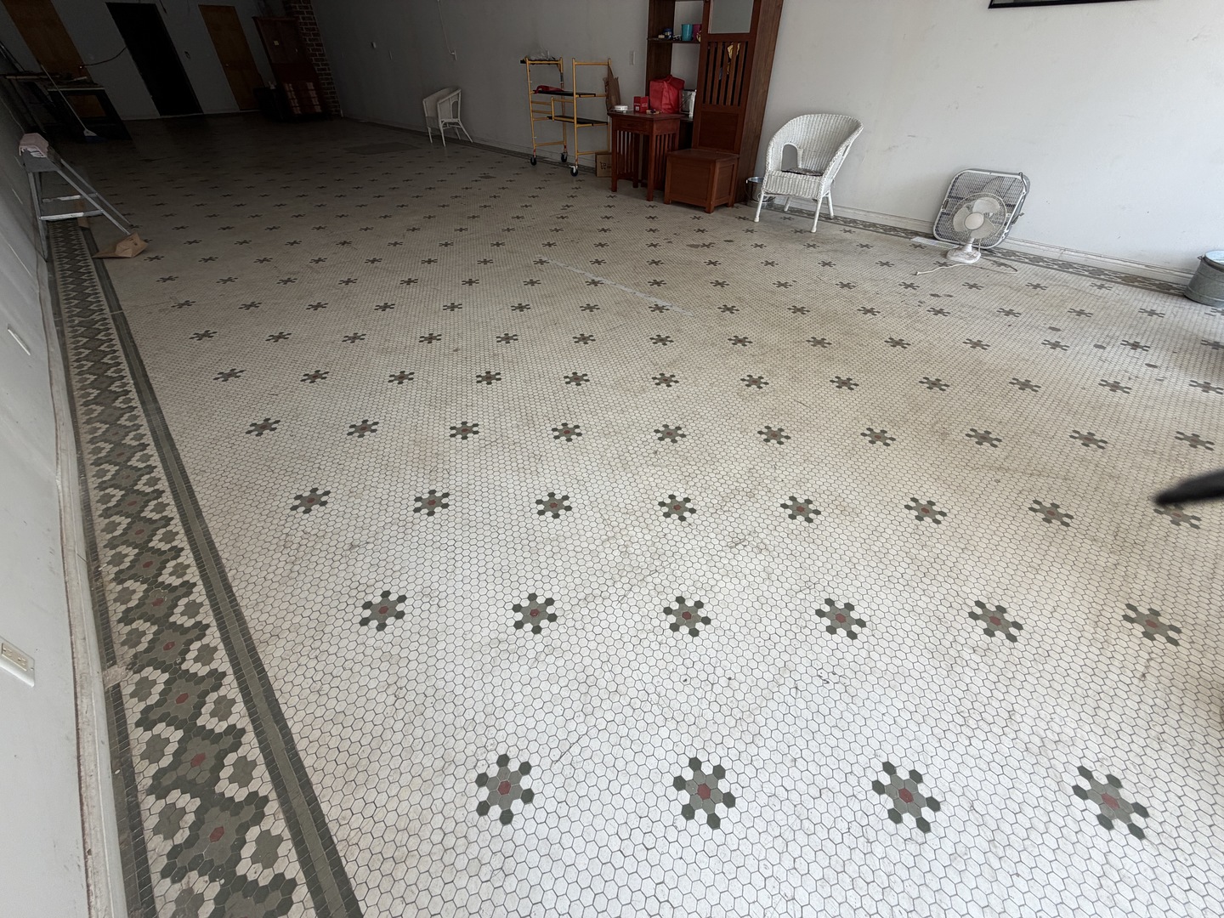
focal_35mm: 14
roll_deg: +2.6
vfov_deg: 85.7
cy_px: 459
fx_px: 495
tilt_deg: -39.5
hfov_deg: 102.1
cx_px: 612
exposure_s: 1/121
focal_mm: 2.22
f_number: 2.2
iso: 50
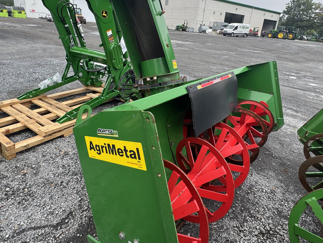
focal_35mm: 22
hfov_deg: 76.4
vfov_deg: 60.4
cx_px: 161
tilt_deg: -20.3
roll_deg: -4.2
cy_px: 95
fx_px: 205
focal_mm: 2.22
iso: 40
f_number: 2.2
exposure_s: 1/409
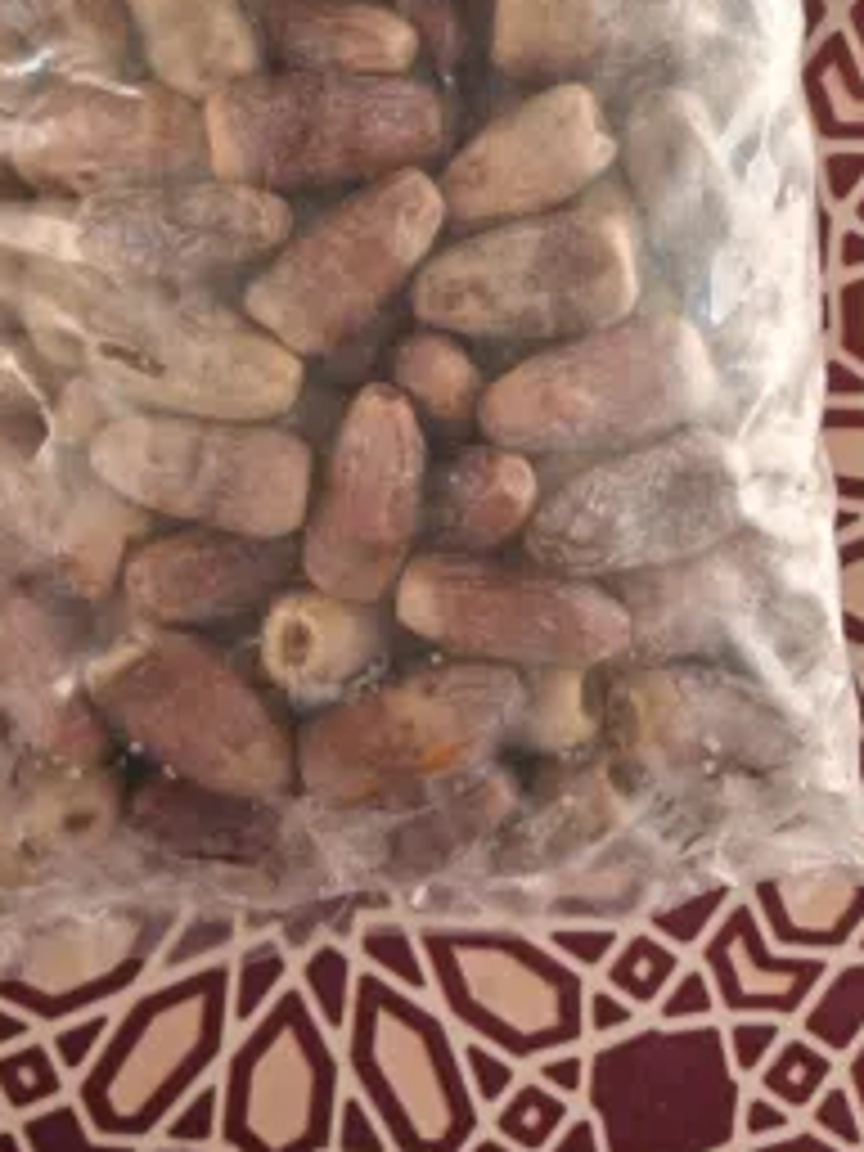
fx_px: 1198
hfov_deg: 39.4
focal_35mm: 36
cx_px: 333
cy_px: 310
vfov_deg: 49.6
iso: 100
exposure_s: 1/100
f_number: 1.8
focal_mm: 5.54
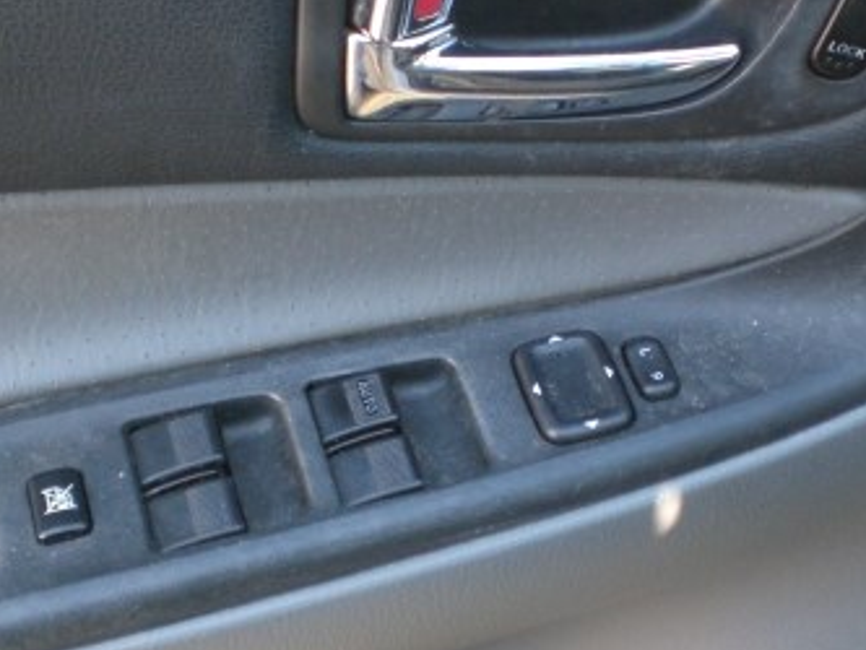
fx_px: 1827
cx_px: 497
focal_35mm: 73
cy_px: 400
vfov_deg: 20.1
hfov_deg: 26.6
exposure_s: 1/125
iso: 200
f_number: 3.1
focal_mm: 6.3
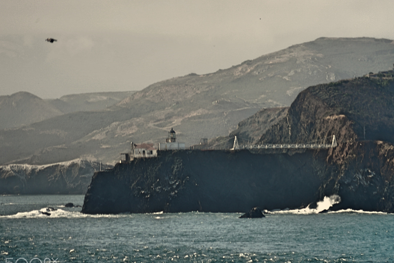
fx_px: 3031
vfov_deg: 5.0
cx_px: 215
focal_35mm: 277
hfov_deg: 7.4
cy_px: 150
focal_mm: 240
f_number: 6.3
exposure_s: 1/250
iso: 125
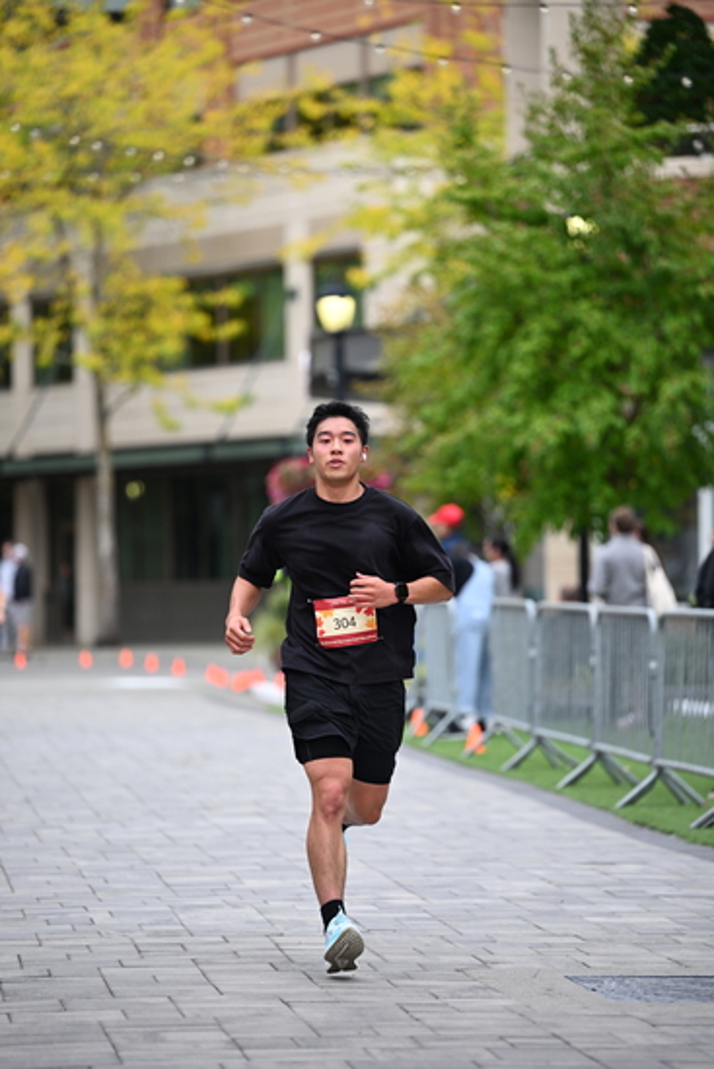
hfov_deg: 9.2
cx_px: 357
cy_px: 534
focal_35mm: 150
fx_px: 4459
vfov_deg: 13.7
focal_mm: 150
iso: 640
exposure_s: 1/2000
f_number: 2.8
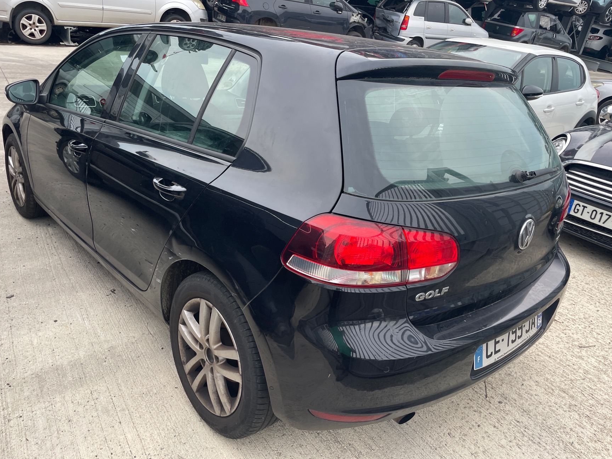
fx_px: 477
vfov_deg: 51.4
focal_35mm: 27
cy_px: 225
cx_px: 296
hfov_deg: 65.3
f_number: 1.6
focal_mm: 4.2
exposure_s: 1/413
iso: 32
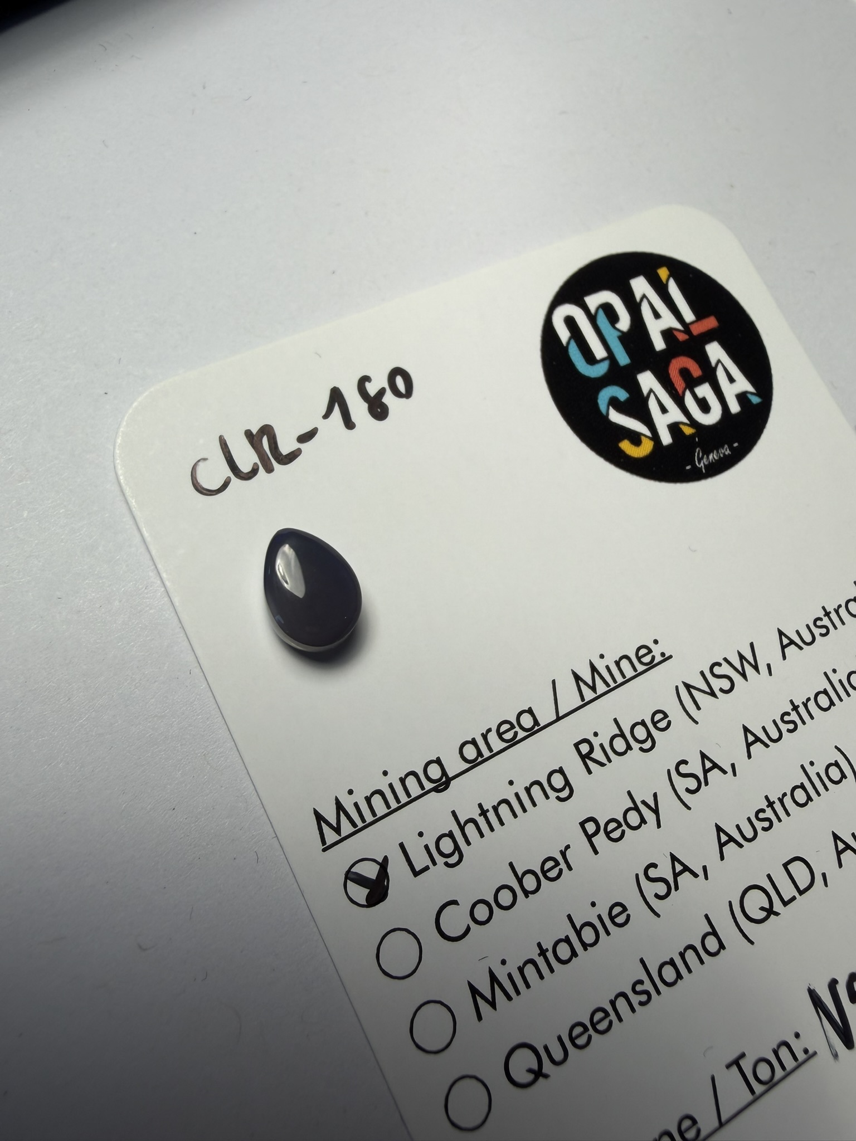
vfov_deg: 67.3
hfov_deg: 53.1
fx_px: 857
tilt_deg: -67.8
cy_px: 570
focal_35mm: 26
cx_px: 428
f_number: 2.2
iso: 25
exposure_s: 1/100
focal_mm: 2.22
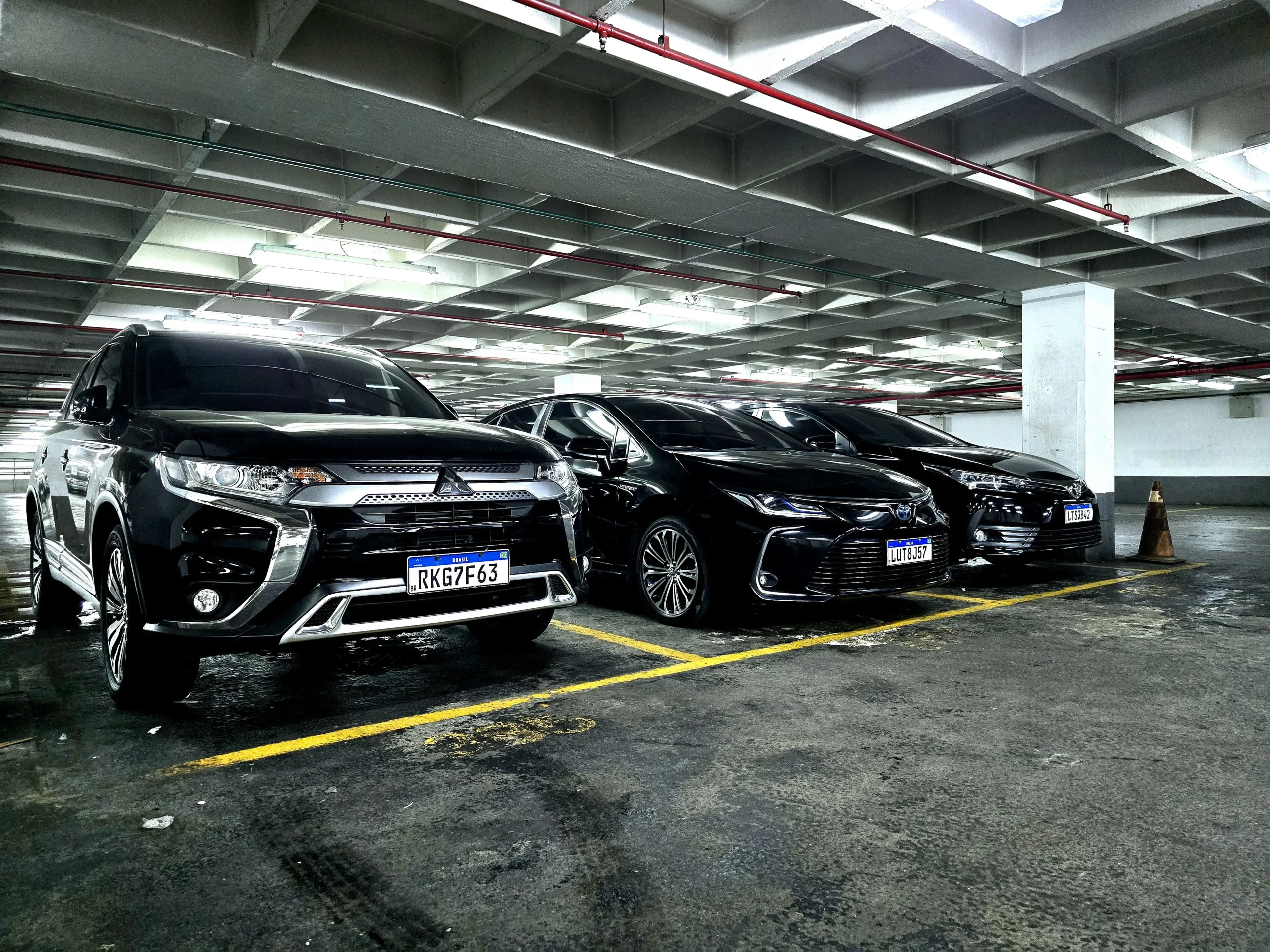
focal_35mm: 23
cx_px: 635
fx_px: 844
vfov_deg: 58.9
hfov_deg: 73.9
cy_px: 476
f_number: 1.7
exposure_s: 1/60.2
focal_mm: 6.3
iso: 1600
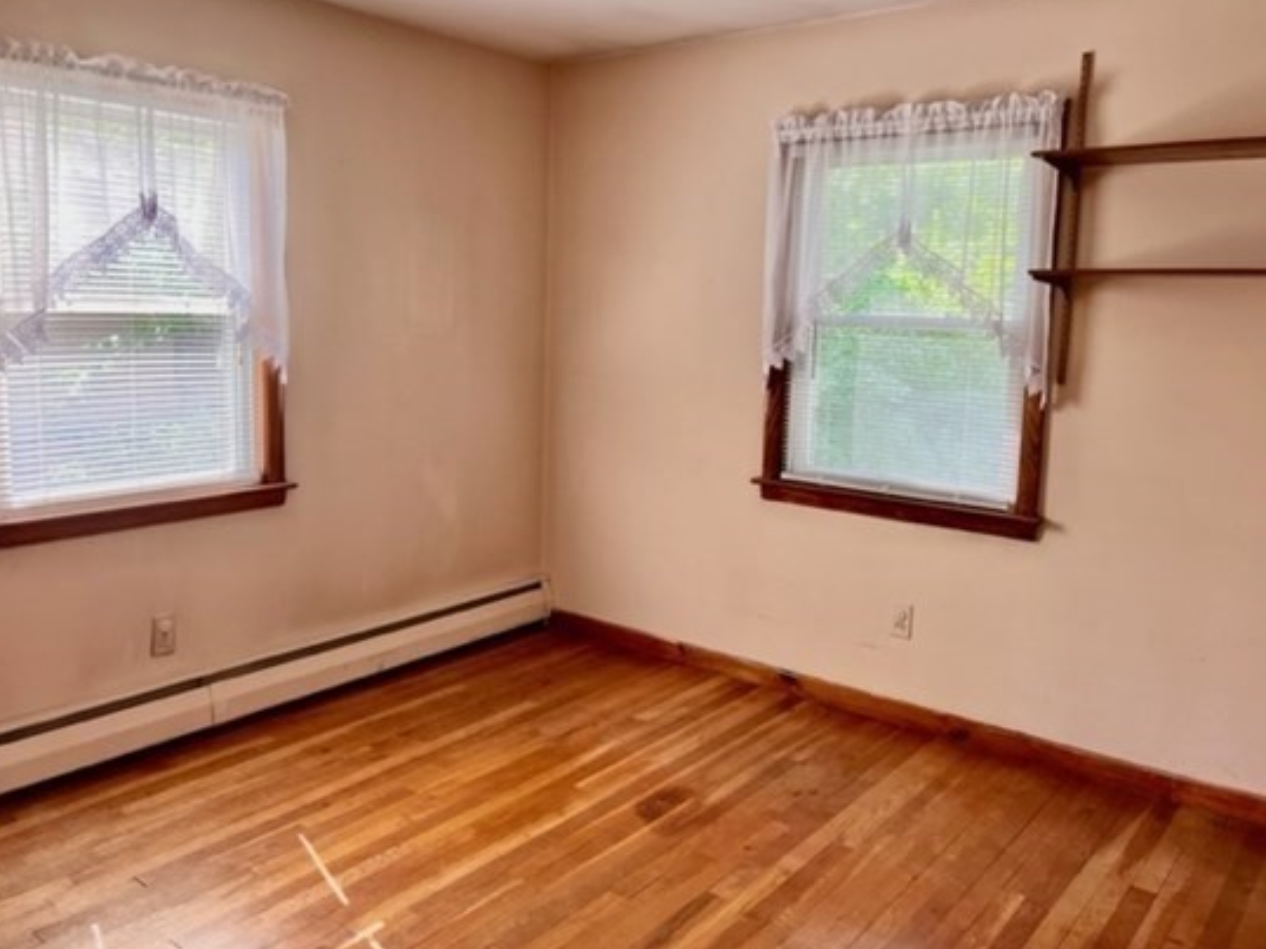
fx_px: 1060
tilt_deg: -6.9
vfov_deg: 48.1
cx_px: 598
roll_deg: -1.1
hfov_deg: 61.6
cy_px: 424
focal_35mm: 29
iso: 80
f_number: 1.6
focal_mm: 5.1
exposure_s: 1/121
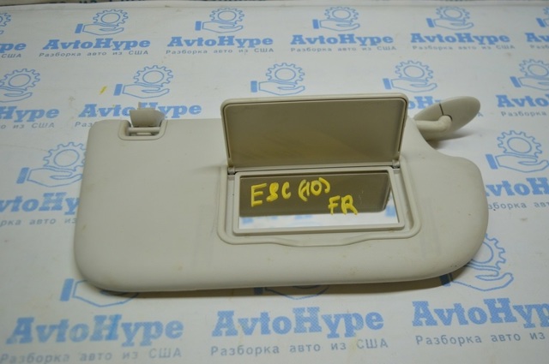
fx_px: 525
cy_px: 182
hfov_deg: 55.2
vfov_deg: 38.3
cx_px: 274
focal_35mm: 34
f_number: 3.8
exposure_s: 1/125
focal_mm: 23
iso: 400
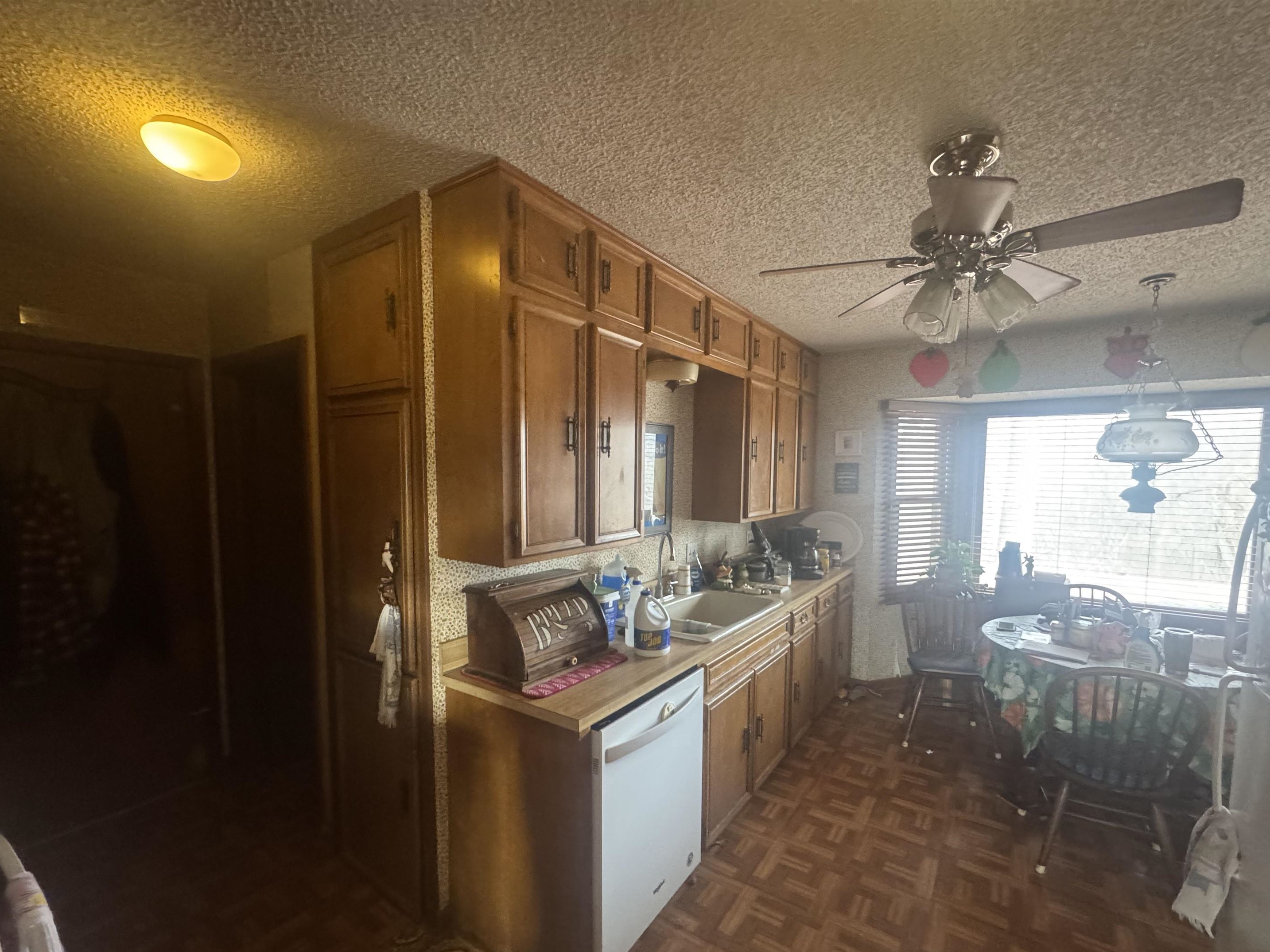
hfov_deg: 98.1
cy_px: 510
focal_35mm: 15
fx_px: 550
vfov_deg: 81.6
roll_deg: +0.1
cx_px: 669
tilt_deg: -4.7
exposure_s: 1/60
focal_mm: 2.22
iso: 1000
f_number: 2.2
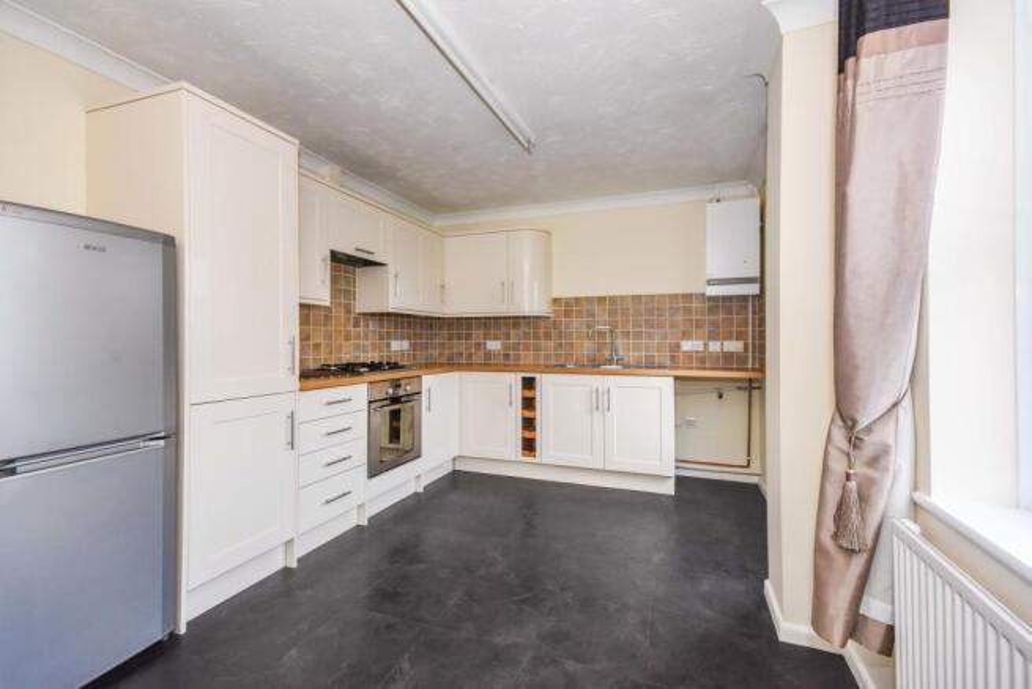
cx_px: 516
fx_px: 430
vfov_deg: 77.4
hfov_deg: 100.4
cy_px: 344
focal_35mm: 15
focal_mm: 10
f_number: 8
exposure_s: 1/30
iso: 1000
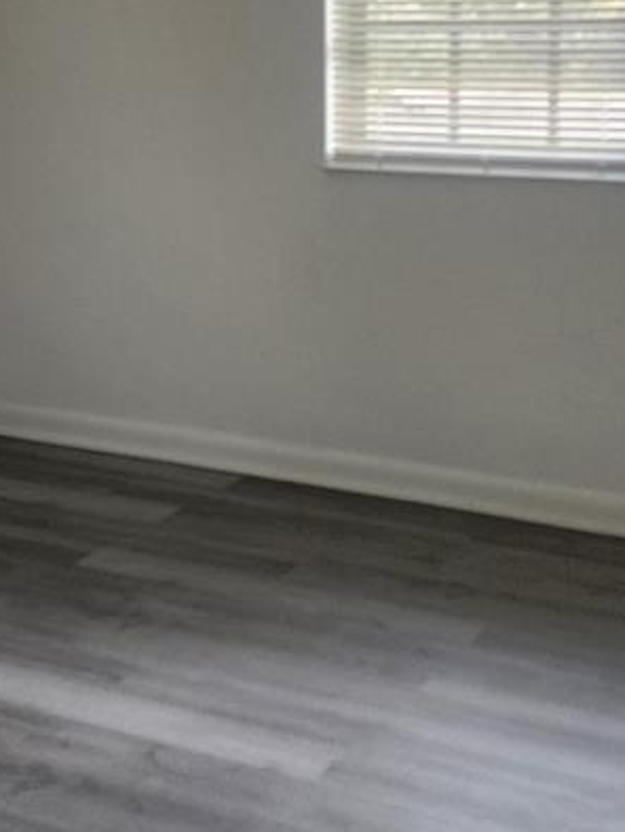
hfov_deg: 21.0
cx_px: 230
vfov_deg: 27.5
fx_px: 1683
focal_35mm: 70
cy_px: 245
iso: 200
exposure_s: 1/120
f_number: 1.8
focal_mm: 6.4
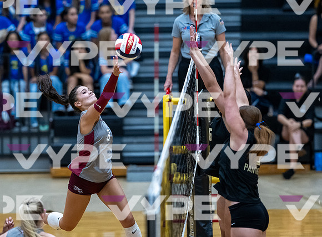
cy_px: 90
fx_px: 3052
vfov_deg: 4.5
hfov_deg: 6.0
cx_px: 119
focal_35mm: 330
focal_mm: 200
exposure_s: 1/1600
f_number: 2
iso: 3200
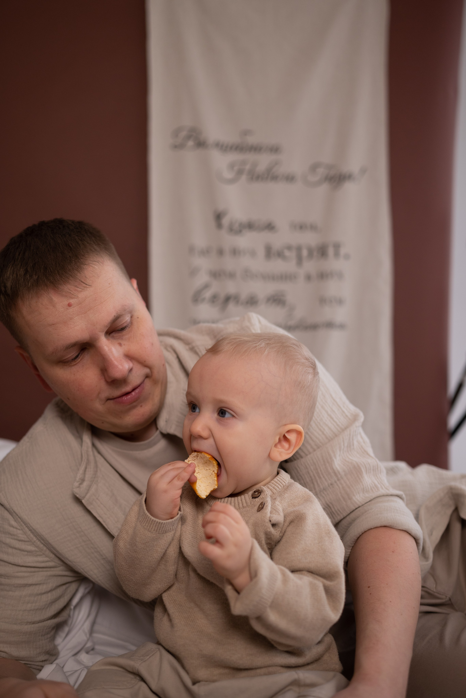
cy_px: 349
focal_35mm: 35
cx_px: 233
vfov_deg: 54.4
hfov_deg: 37.9
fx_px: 679
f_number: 2.2
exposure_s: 1/320
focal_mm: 35
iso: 400
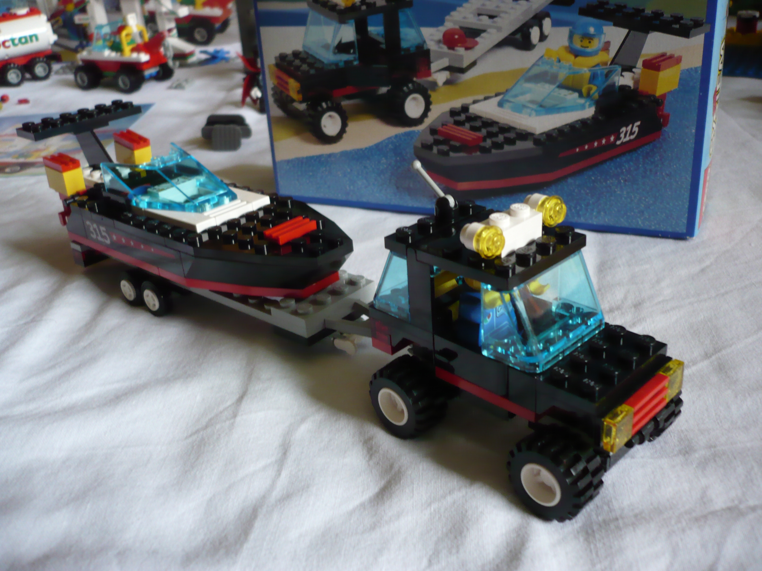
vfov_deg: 40.7
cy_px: 286
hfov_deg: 52.6
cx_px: 381
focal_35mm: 35
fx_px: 770
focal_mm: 5.8
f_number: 2.8
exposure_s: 1/25
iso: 200
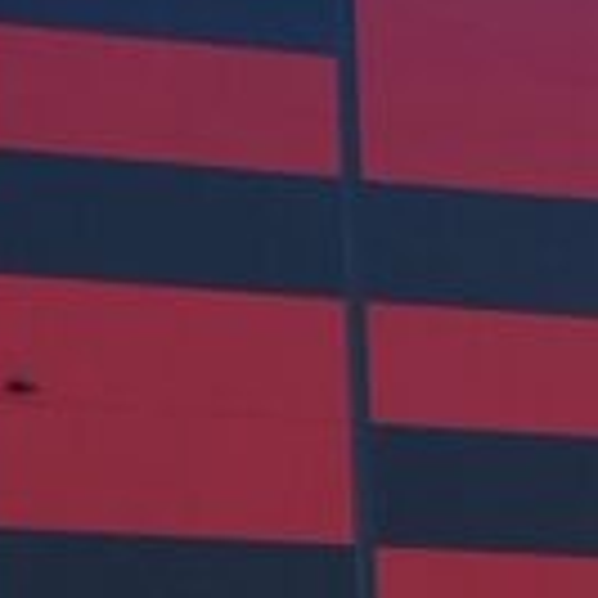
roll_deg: +0.7
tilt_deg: +6.3
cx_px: -472
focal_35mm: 190
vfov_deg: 9.1
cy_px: 706
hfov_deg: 8.8
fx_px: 3713
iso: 20
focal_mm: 4
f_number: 1.8
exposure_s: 1/800
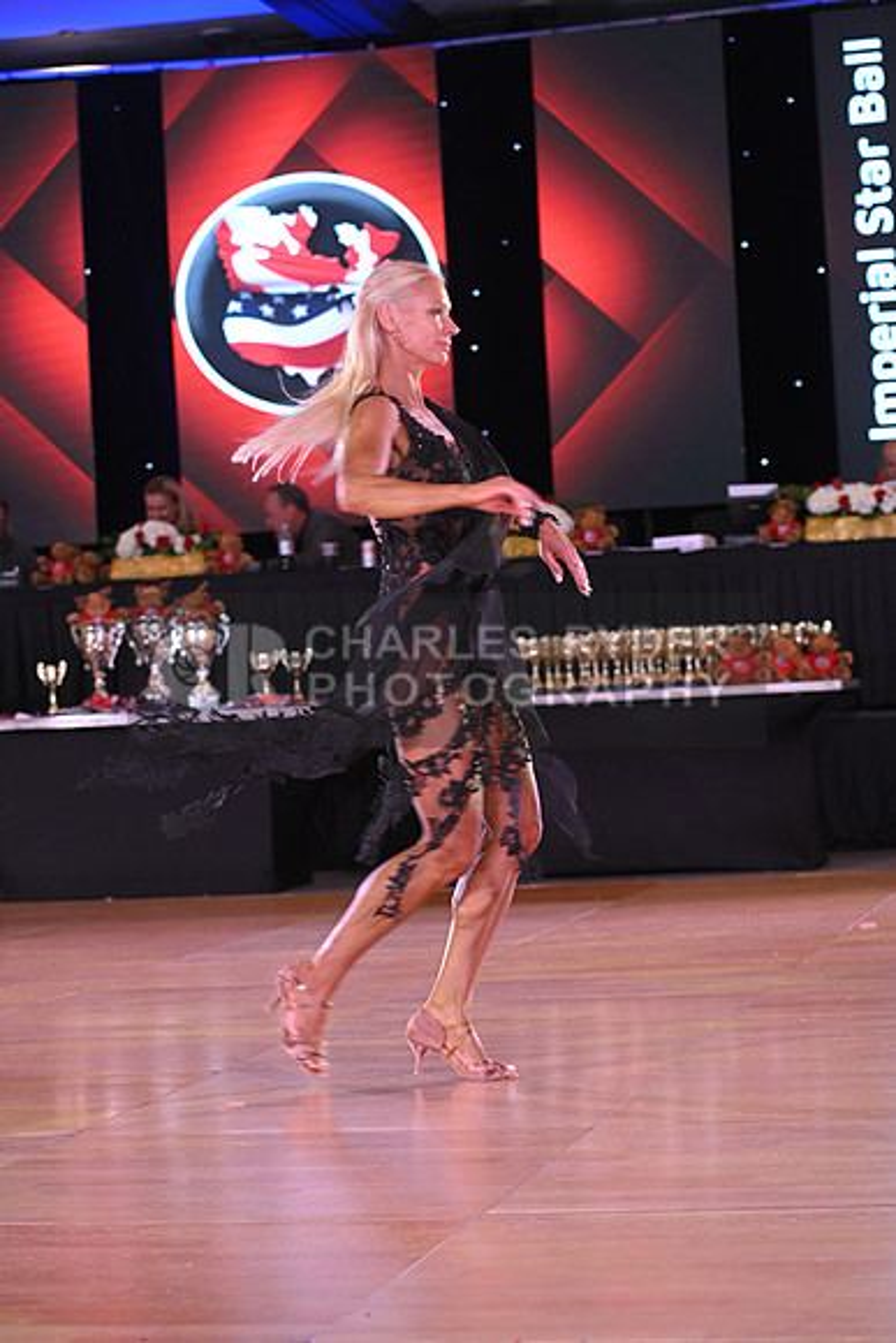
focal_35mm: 92
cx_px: 448
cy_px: 672
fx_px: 3432
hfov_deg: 14.9
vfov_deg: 22.1
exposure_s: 1/200
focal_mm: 92
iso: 2000
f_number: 5
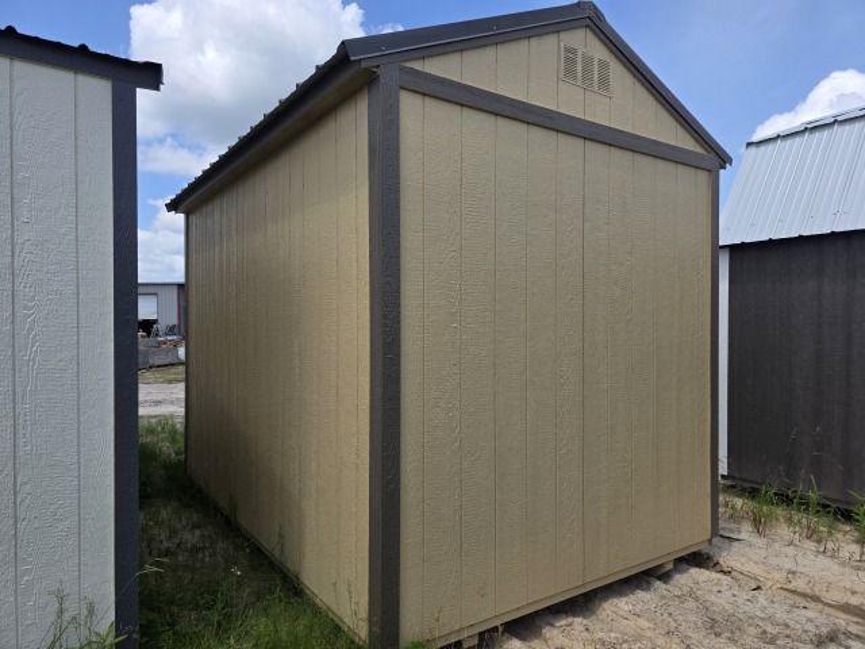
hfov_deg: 73.9
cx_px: 432
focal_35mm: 23
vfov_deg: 58.9
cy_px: 324
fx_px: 575
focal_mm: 6.3
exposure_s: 1/5017
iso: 80
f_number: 1.7
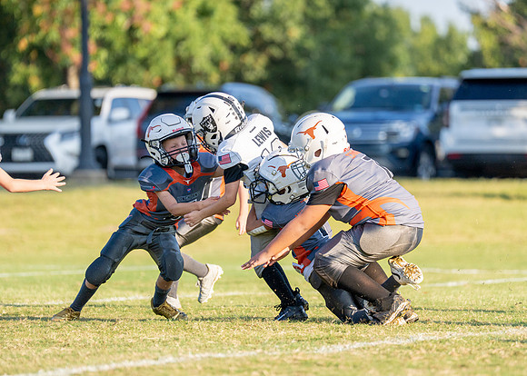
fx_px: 4192
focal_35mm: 280
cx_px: 279
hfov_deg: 7.2
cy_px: 152
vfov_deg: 5.1
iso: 320
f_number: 2.8
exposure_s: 1/4000
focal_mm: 200
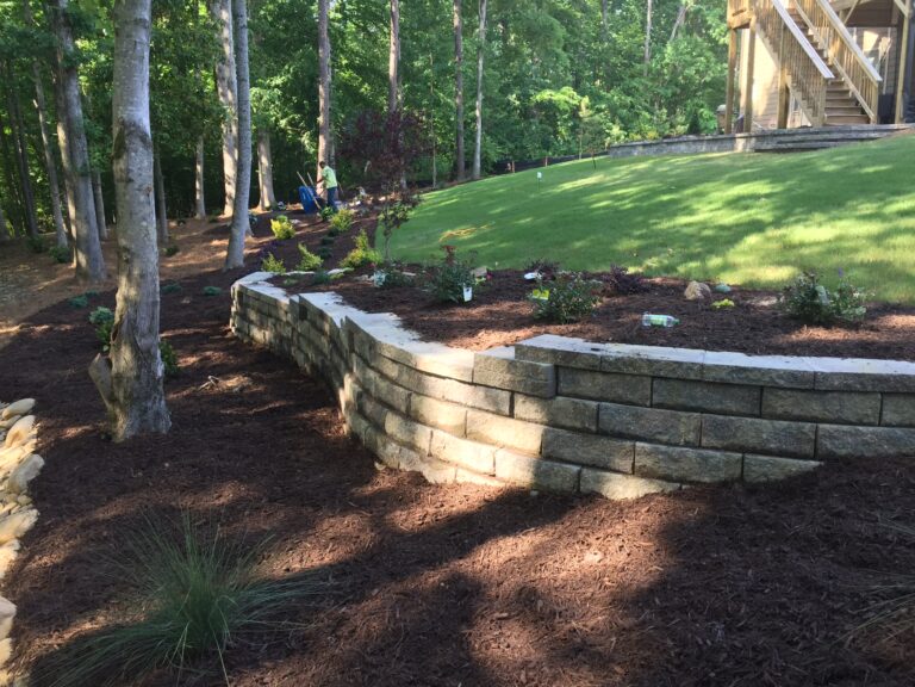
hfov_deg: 61.7
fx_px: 767
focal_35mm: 29
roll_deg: +0.1
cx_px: 458
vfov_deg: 48.2
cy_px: 344
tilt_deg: -11.9
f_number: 2.2
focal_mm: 4.15
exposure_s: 1/120
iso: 50
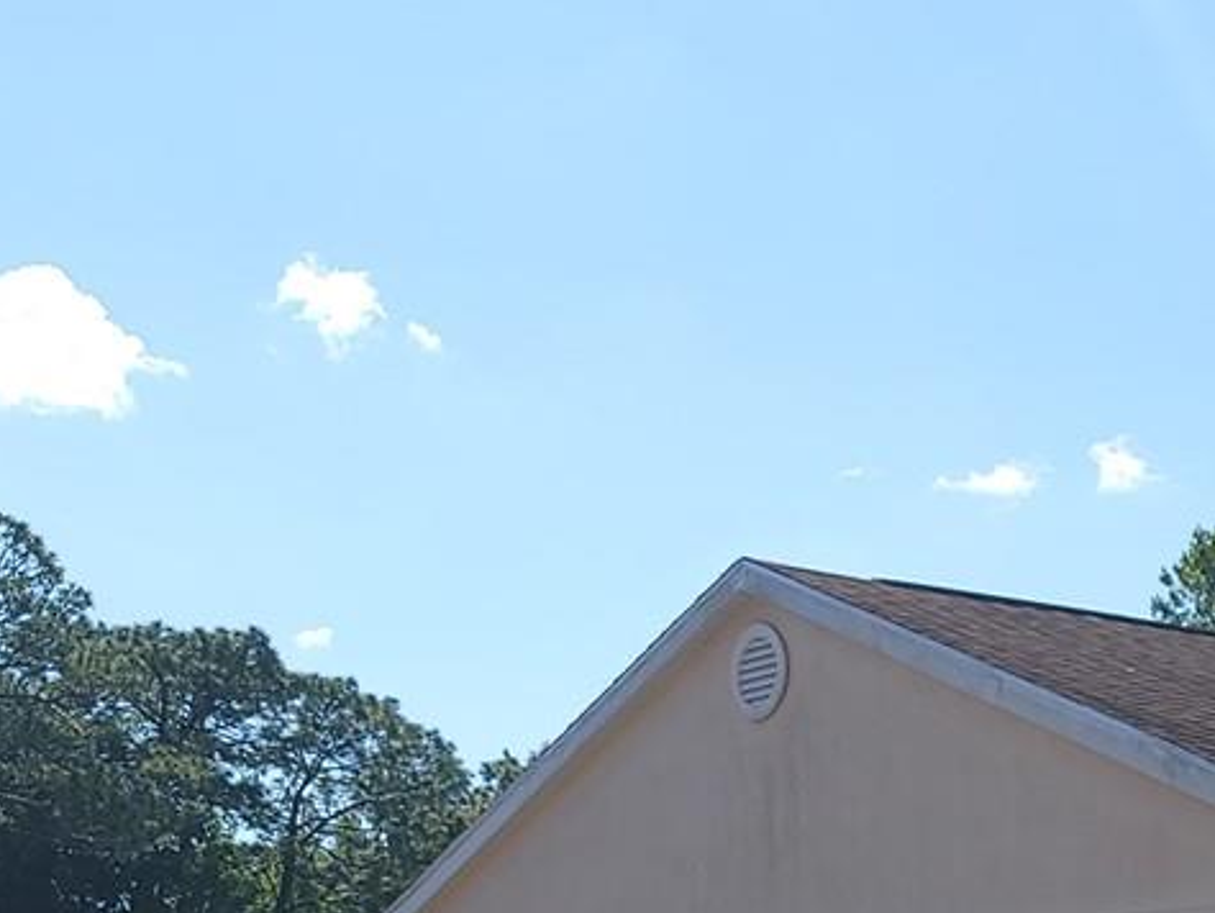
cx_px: 1097
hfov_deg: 23.5
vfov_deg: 17.6
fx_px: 2844
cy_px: 1000
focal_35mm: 81
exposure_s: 1/692
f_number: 1.8
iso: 16
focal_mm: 6.7
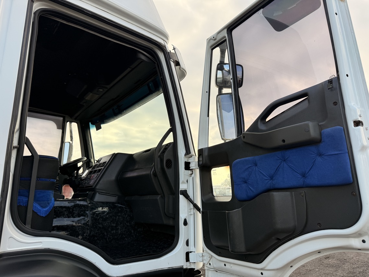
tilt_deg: +13.7
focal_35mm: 24
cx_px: 184
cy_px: 138
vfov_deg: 56.8
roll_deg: +0.9
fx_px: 256
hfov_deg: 71.6
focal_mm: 6.76
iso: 100
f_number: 1.78
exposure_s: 1/1091
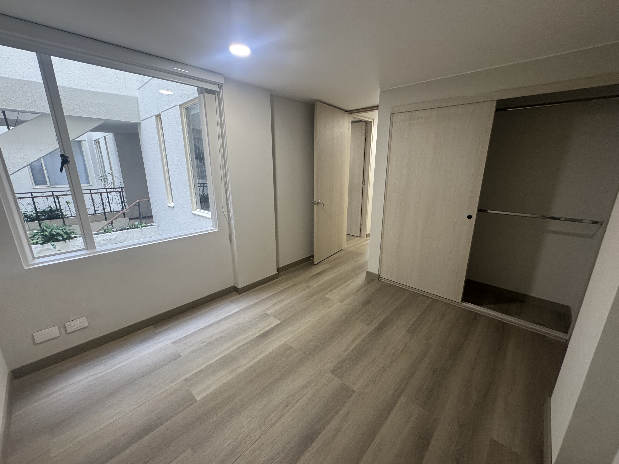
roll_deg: +1.0
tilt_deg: -15.3
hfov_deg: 102.1
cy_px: 232
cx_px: 310
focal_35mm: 14
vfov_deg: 85.7
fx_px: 250
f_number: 2.2
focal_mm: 2.22
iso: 250
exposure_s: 1/60
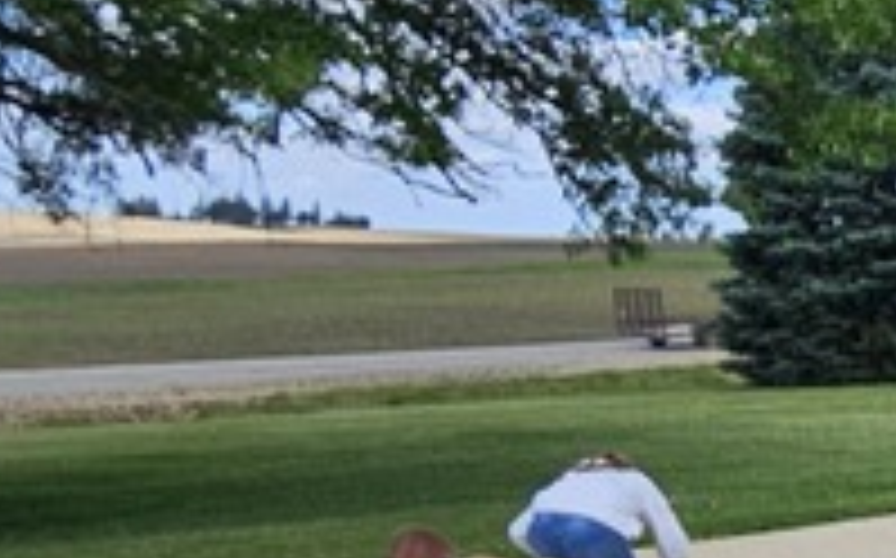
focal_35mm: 71
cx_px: 1513
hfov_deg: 21.5
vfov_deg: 17.3
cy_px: 711
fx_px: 1732
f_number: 2.2
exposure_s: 1/2551
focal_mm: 2.2
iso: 50
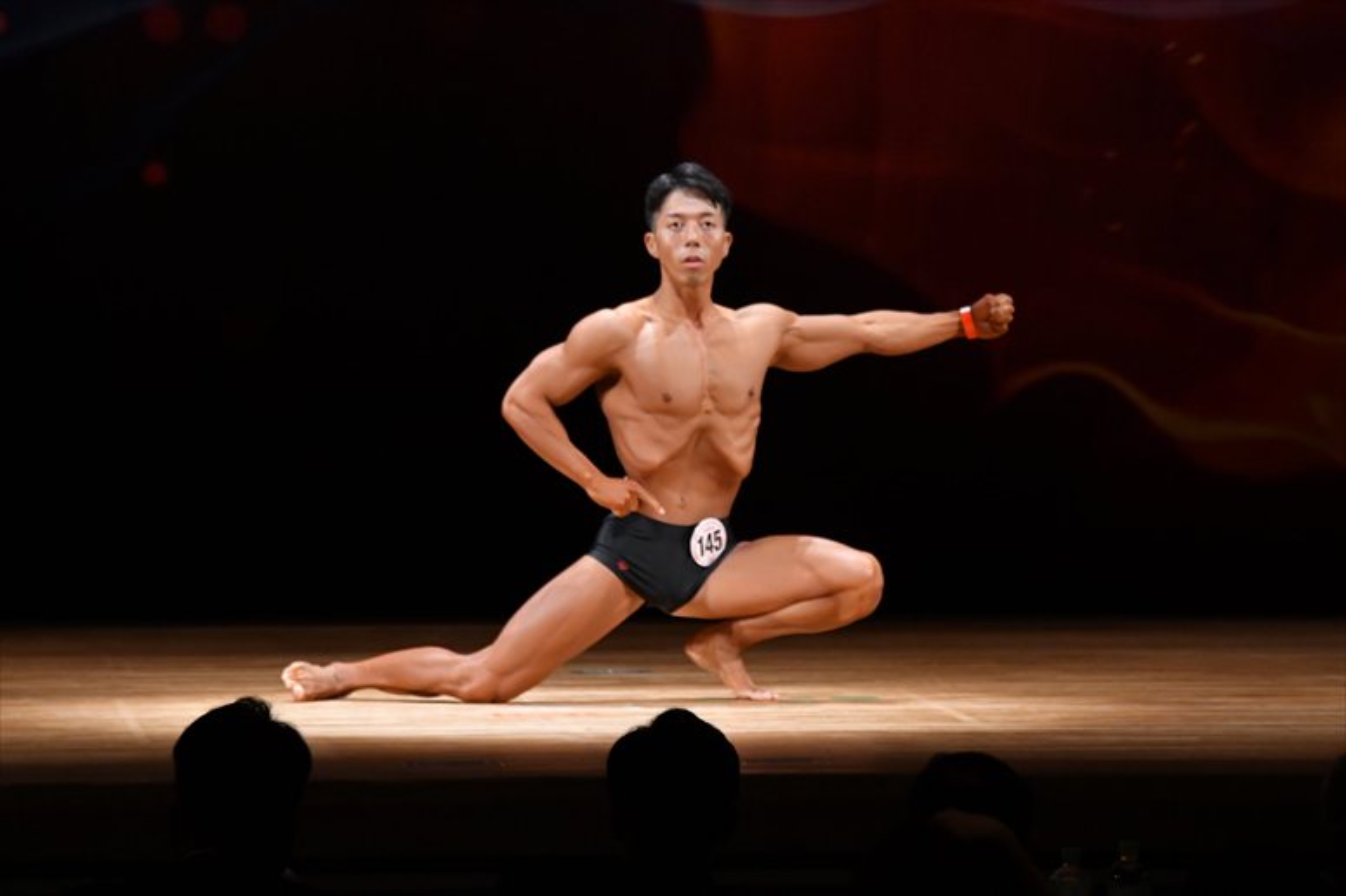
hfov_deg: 7.6
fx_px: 10090
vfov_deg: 5.1
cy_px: 448
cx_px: 673
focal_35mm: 270
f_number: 5.6
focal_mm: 180
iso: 3200
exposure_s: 1/400
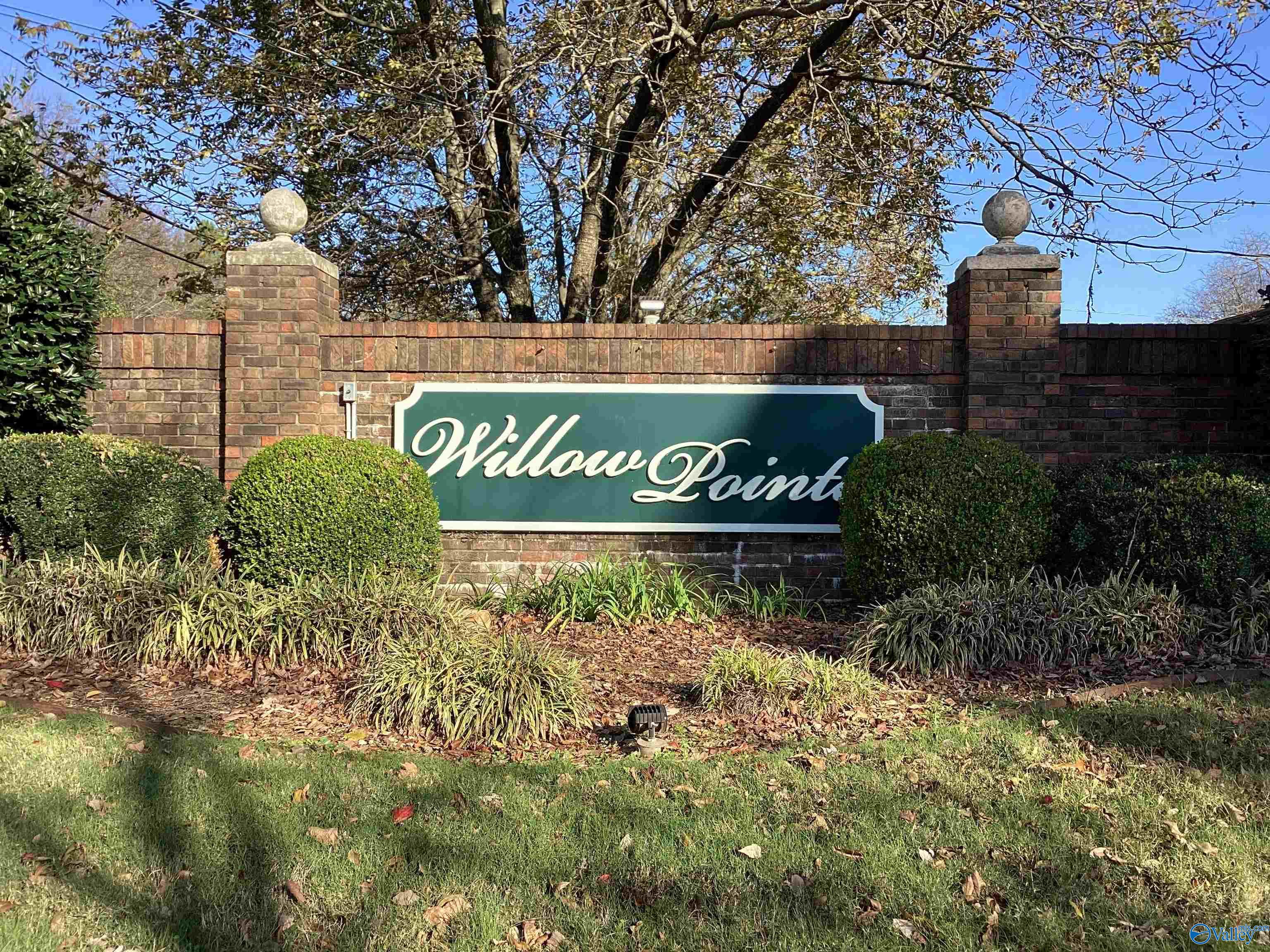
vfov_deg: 45.4
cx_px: 635
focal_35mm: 31
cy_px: 476
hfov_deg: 58.4
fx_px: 1137
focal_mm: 3.3
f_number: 2.4
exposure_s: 1/485
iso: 25
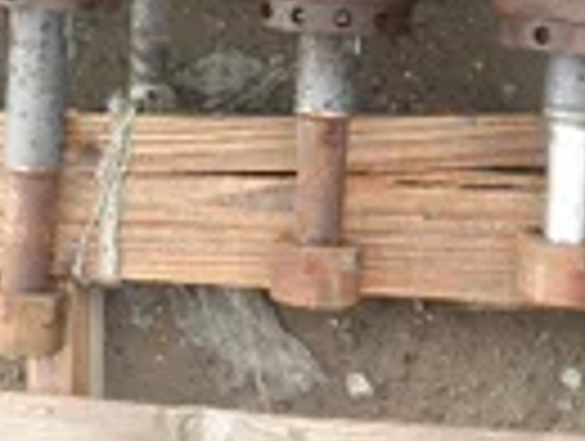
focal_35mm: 86
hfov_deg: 22.5
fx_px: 1456
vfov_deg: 16.1
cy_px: -166
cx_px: 135
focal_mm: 5
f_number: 3
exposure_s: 1/60
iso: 64
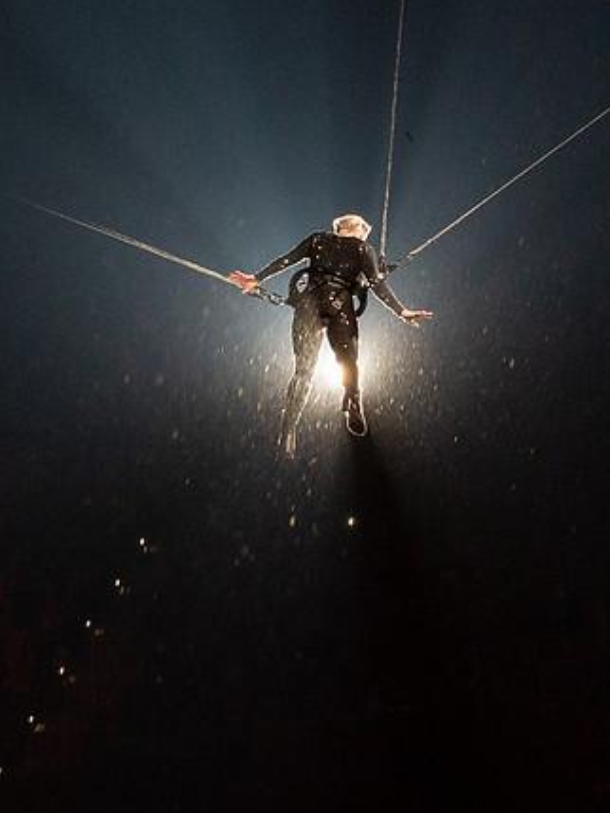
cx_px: 181
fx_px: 4439
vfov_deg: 10.4
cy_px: 207
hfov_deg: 7.9
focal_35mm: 189
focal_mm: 30
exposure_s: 1/200
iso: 800
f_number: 5.6
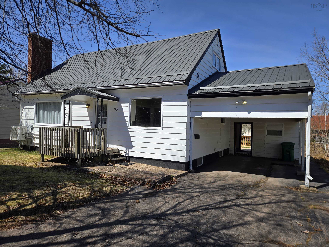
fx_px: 219
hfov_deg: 73.9
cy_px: 124
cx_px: 164
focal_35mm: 23
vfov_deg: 58.9
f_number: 1.8
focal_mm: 5.4
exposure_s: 1/2066
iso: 25
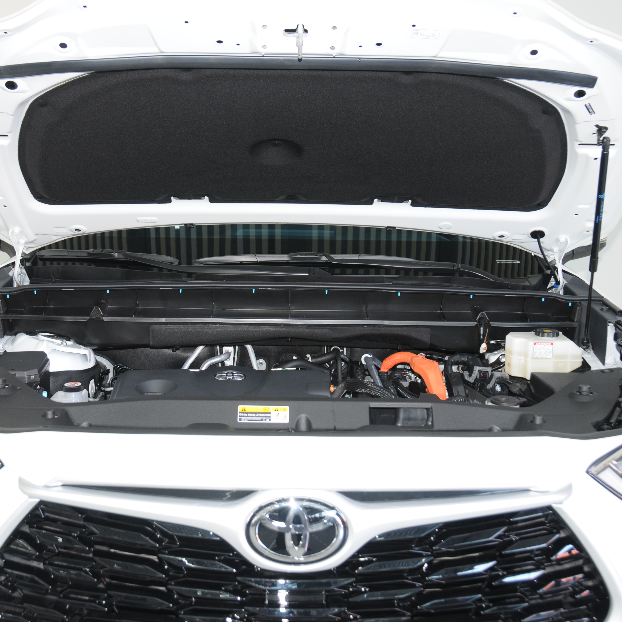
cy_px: 309
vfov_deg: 36.1
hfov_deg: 36.0
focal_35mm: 47
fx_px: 955
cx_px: 290
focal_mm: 24
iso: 200
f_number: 4.8
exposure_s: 1/15
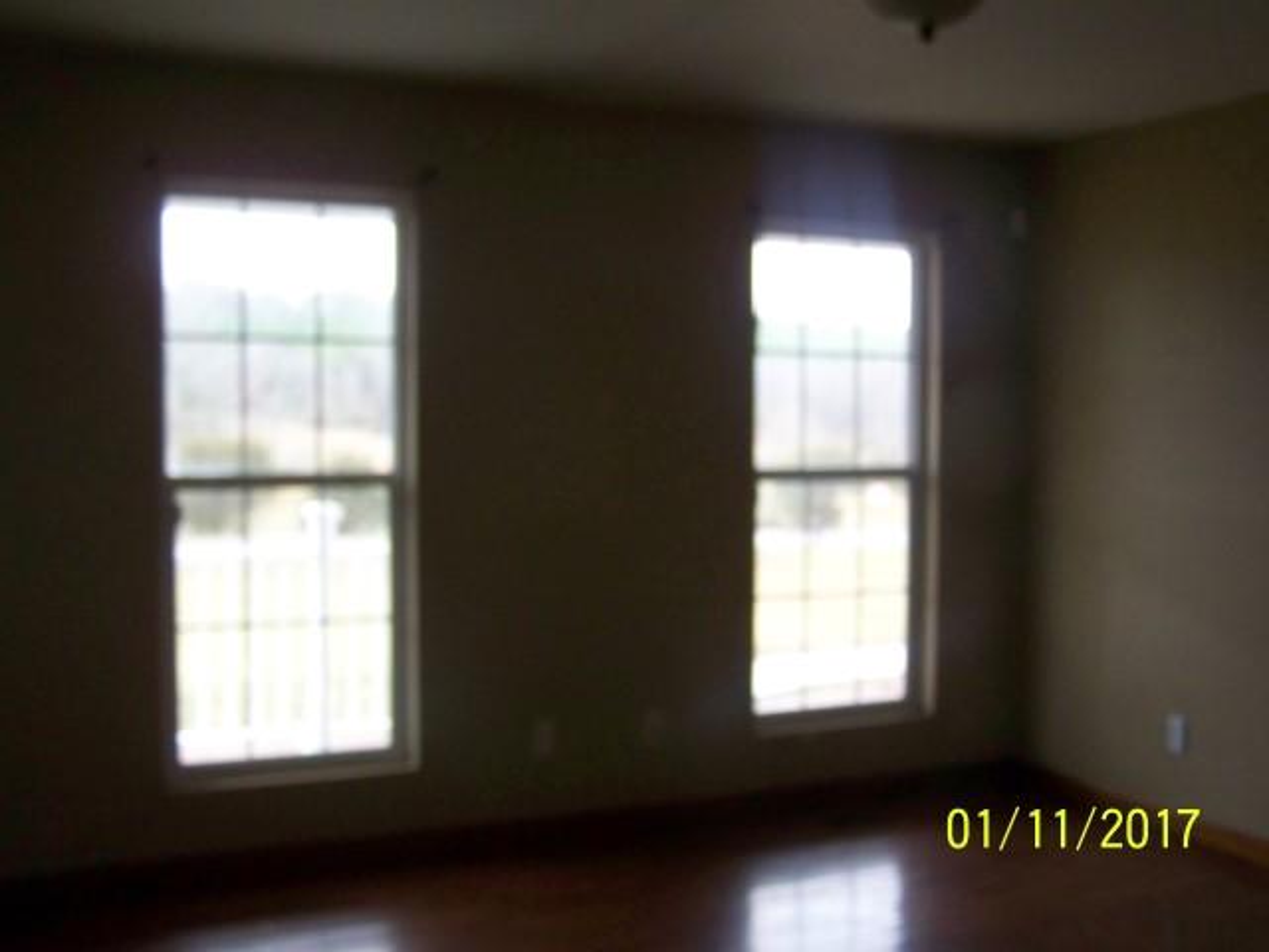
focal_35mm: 38
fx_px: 1393
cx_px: 634
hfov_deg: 49.0
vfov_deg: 37.7
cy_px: 476
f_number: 2.8
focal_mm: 6.3
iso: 200
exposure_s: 1/60
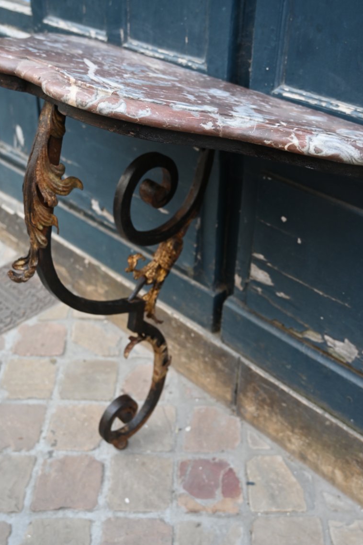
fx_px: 587
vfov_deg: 49.8
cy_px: 264
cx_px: 188
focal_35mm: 39
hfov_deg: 34.4
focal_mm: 24.5
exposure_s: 1/250
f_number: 4
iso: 250
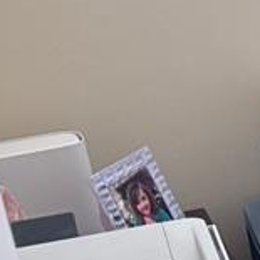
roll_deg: +0.3
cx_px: 840
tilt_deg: -23.7
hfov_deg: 8.9
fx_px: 1292
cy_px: 230
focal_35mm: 152
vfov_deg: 11.4
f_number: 1.6
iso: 320
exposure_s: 1/60
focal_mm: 5.96
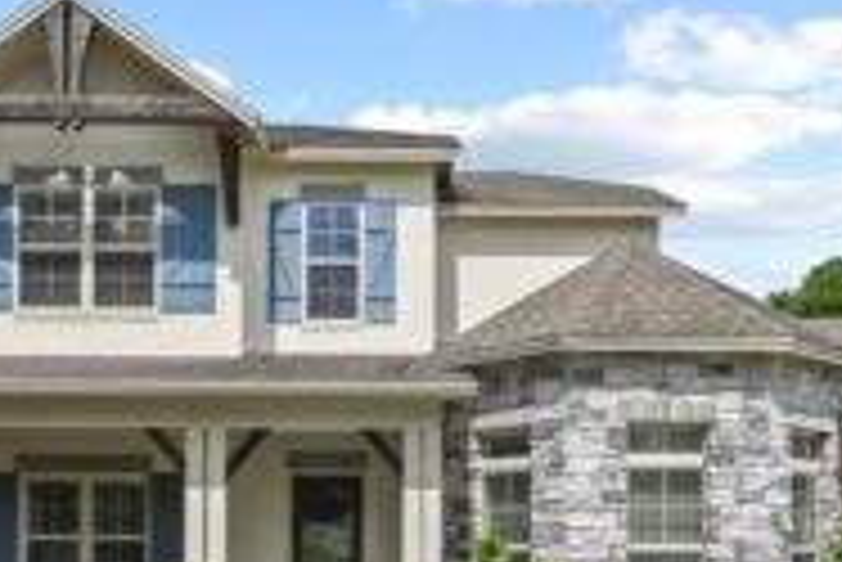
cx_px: 579
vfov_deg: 32.0
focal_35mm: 41
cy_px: 432
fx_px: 960
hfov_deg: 46.4
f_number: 11
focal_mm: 18
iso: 160
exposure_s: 1/30
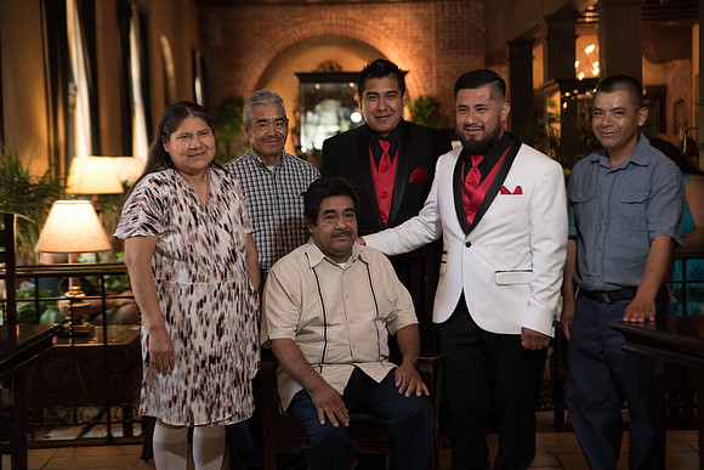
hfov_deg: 30.5
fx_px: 1291
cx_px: 352
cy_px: 235
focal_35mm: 66
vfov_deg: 20.6
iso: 1250
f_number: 3.5
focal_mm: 66
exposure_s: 1/160
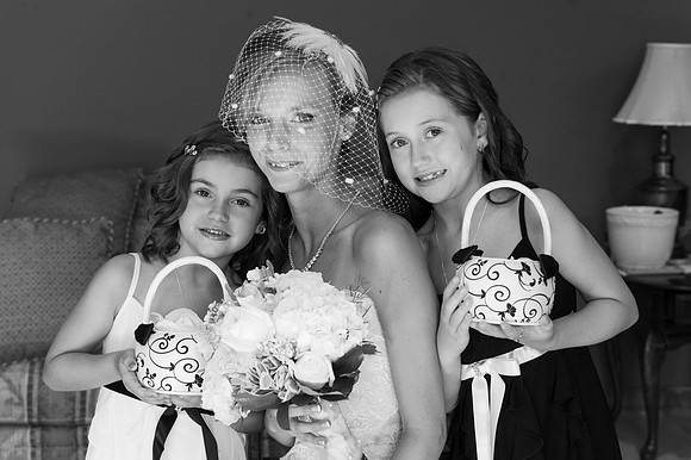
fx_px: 1113
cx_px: 346
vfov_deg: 23.4
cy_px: 230
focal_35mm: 58
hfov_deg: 34.5
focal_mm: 58
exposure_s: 1/80
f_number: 5.6
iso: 1100
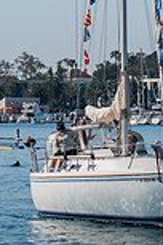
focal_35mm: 309
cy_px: -82
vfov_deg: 6.6
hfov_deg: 4.4
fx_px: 2098
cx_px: 123
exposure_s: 1/640
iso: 100
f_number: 5.6
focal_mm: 70
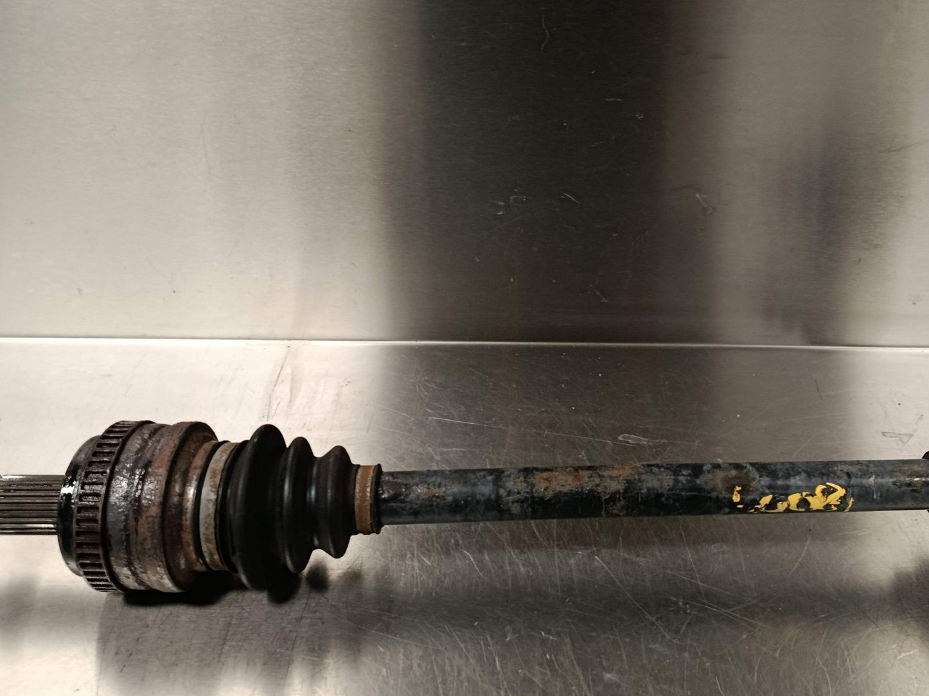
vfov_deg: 41.6
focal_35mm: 34
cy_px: 286
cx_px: 586
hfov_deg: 53.3
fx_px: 912
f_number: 1.7
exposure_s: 1/50
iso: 910
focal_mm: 5.24
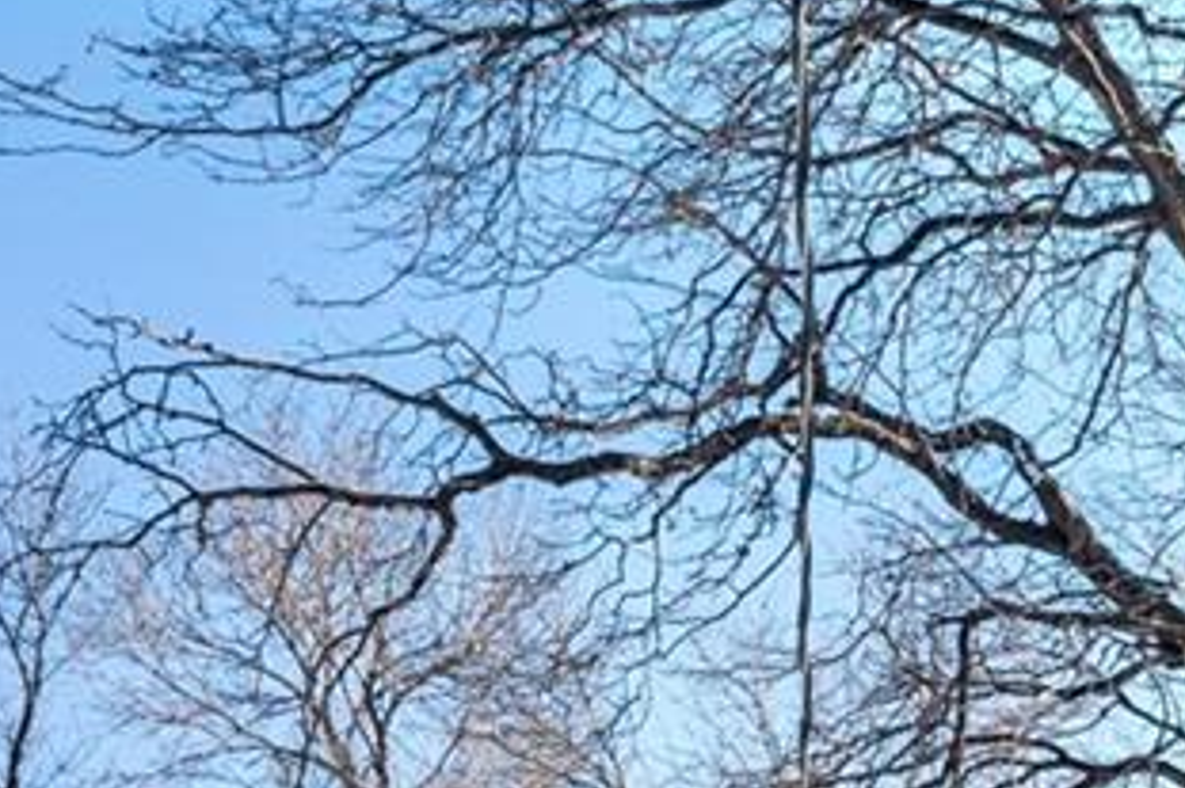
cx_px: 2092
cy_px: 1850
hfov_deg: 10.7
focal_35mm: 180
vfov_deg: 7.2
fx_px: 5922
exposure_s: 1/200
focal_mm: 35
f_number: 11
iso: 100
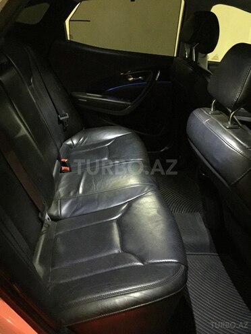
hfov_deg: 48.2
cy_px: 167
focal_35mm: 29
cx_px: 126
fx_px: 280
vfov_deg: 61.7
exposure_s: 1/4
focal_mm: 4.15
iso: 400
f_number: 2.2
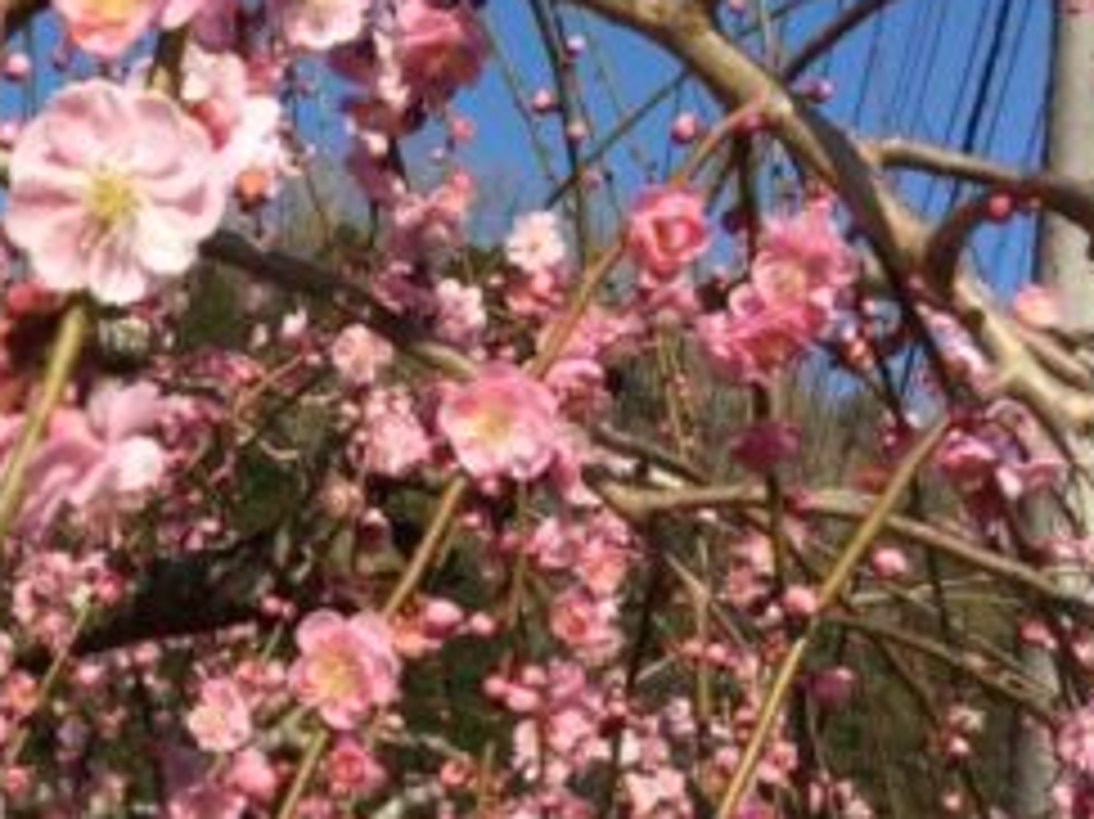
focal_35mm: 79
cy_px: 610
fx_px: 2495
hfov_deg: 23.9
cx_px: 63
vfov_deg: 18.5
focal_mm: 3.3
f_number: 2.4
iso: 32
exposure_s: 1/1244
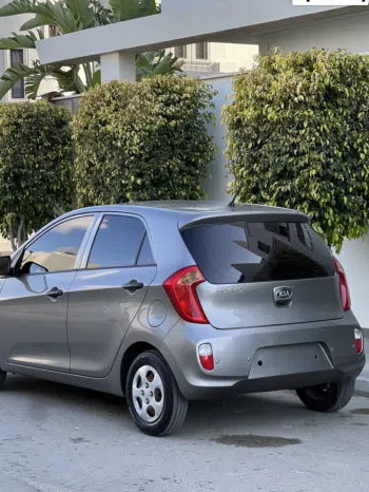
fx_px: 1250
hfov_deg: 16.8
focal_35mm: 88
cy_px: 244
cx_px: 162
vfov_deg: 22.2
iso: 50
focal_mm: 9
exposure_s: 1/121
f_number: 2.8
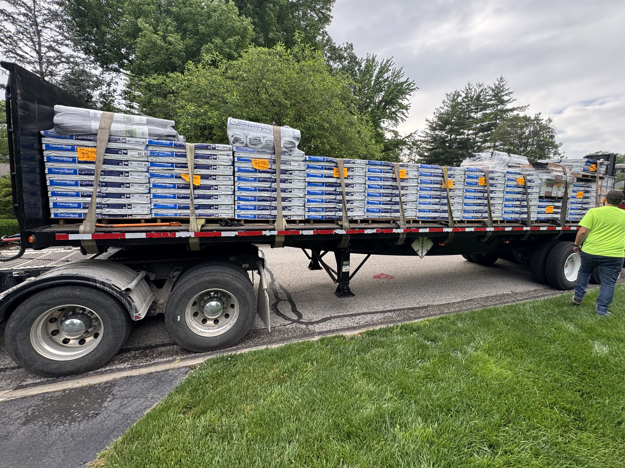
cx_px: 337
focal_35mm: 16
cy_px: 218
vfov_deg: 78.0
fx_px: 289
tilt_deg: -4.6
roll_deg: +0.1
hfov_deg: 94.3
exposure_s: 1/343
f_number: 2.2
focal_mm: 2.22
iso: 40
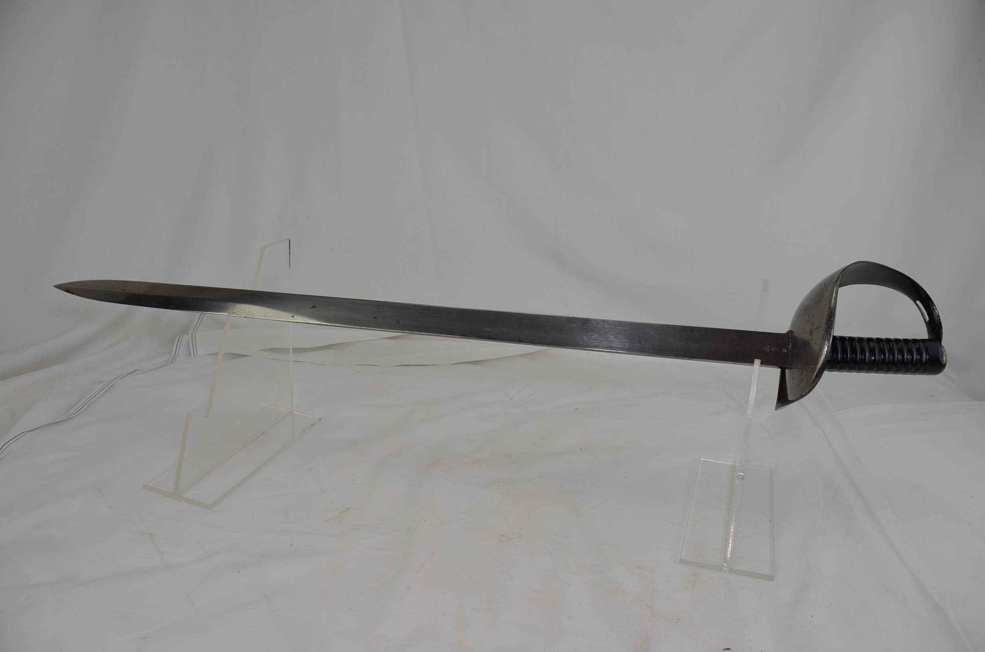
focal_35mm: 27
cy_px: 326
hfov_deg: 67.5
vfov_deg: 47.7
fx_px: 737
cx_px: 492
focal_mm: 18
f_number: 6.3
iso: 200
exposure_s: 1/160
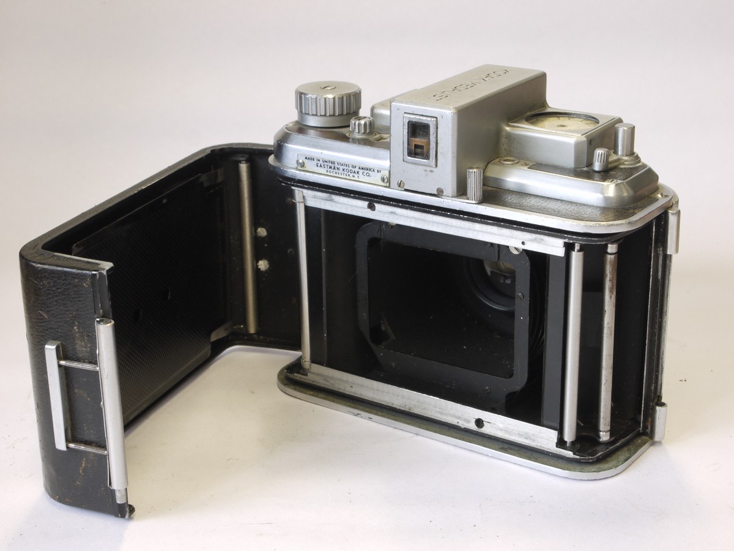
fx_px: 1399
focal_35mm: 66
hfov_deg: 29.4
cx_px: 367
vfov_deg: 22.3
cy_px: 276
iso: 400
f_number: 13
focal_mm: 33
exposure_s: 1/8
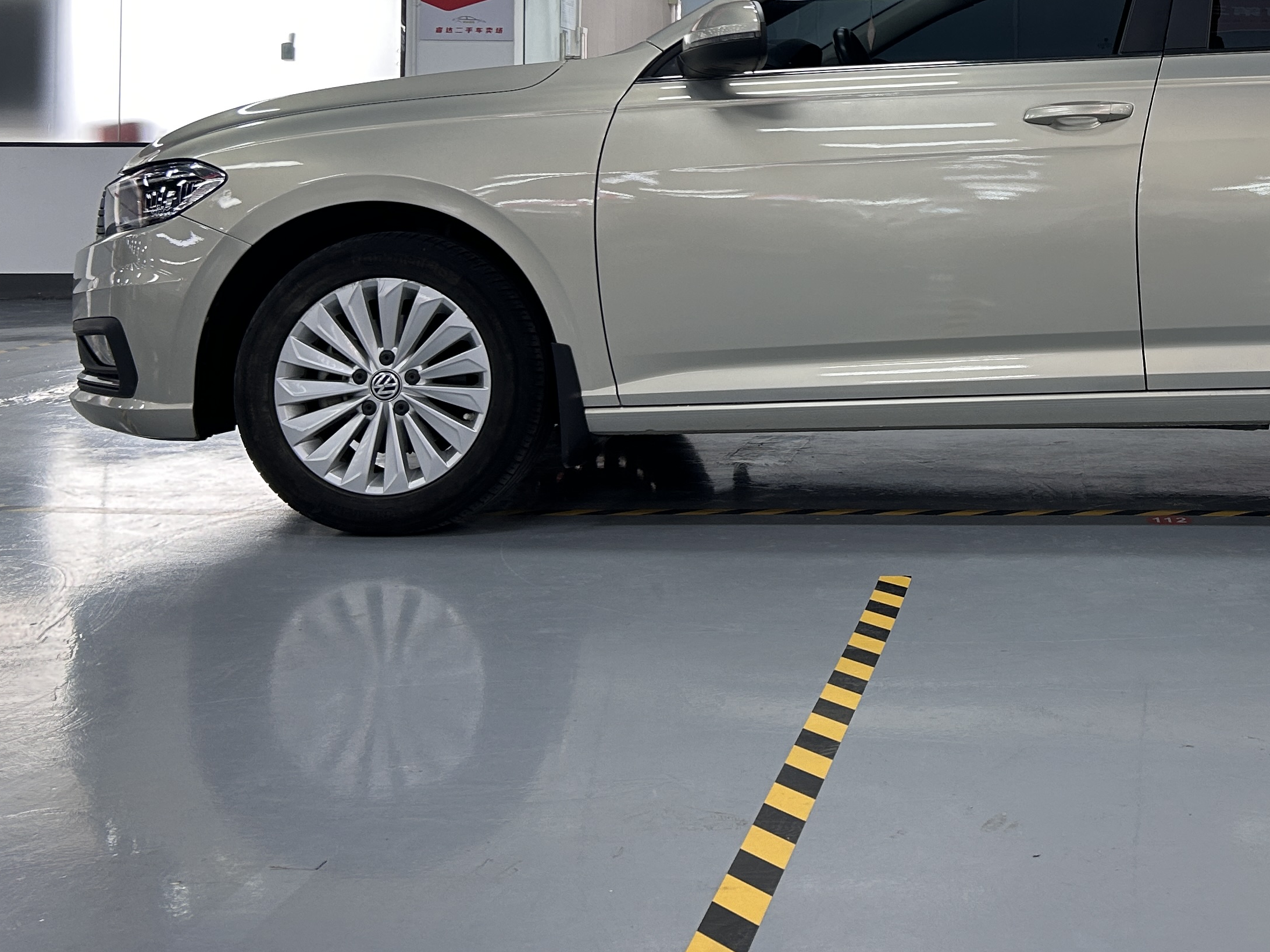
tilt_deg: +1.1
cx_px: 1099
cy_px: 125
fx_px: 1761
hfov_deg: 37.5
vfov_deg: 29.2
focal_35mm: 48
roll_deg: -0.2
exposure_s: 1/100
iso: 64
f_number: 1.5
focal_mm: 5.7
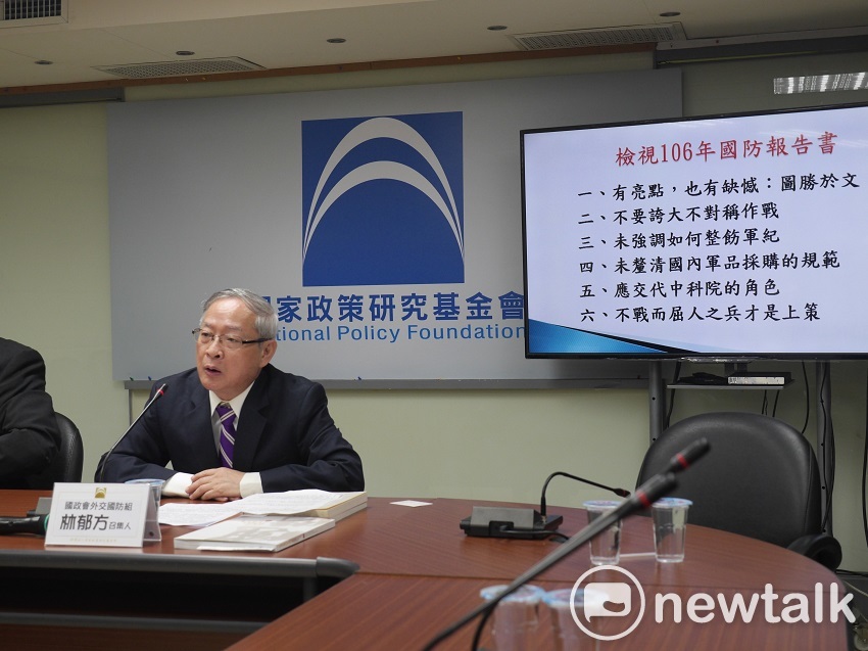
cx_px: 434
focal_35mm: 52
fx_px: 1304
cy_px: 326
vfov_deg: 28.0
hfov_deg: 36.8
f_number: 3.5
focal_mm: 26
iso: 800
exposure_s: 1/160
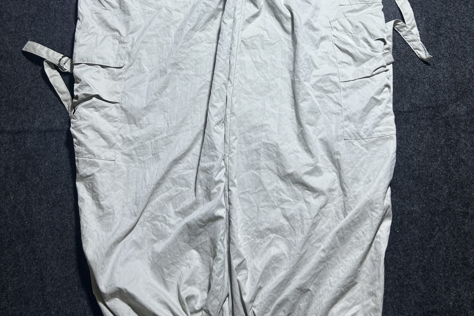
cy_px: 79
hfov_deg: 51.9
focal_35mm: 37
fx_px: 487
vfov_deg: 35.2
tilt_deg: -55.1
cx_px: 241
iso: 50
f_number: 1.5
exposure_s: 1/100
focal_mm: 5.7
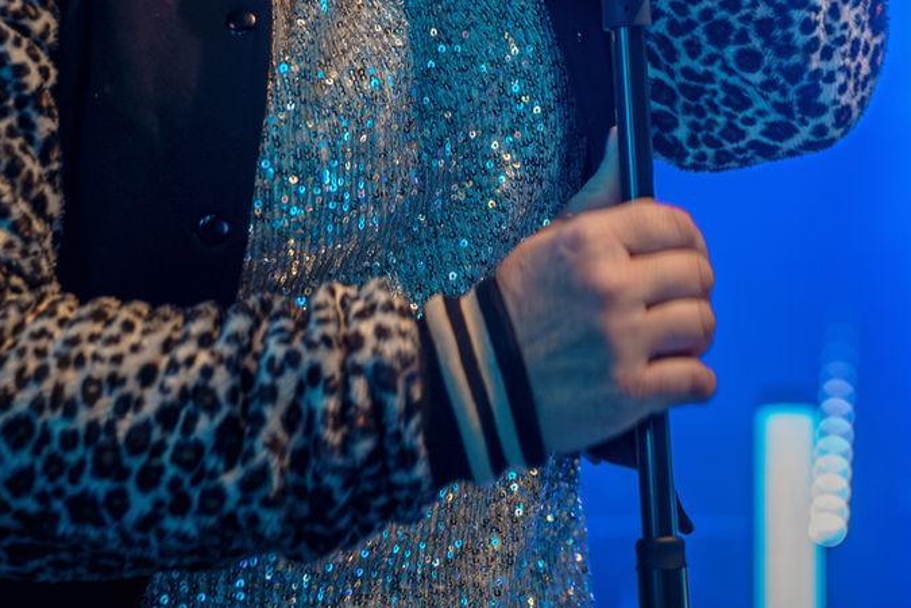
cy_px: -174
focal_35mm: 148
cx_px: 804
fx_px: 3745
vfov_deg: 9.1
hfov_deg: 13.8
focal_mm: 52
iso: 1250
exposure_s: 1/160
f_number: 2.2
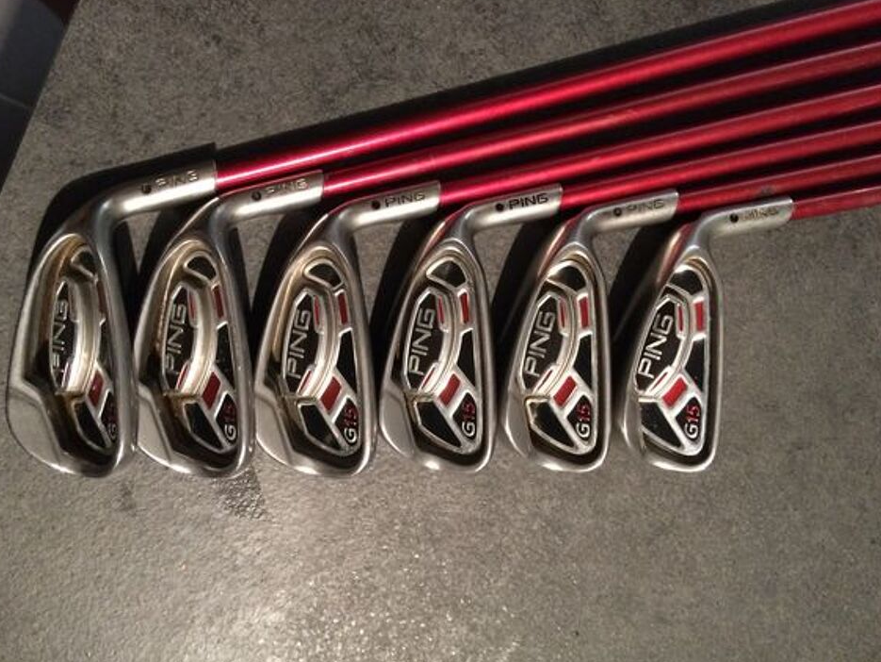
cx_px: 418
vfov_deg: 45.5
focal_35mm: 31
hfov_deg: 58.3
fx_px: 789
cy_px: 347
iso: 250
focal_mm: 4.15
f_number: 2.2
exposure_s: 1/20
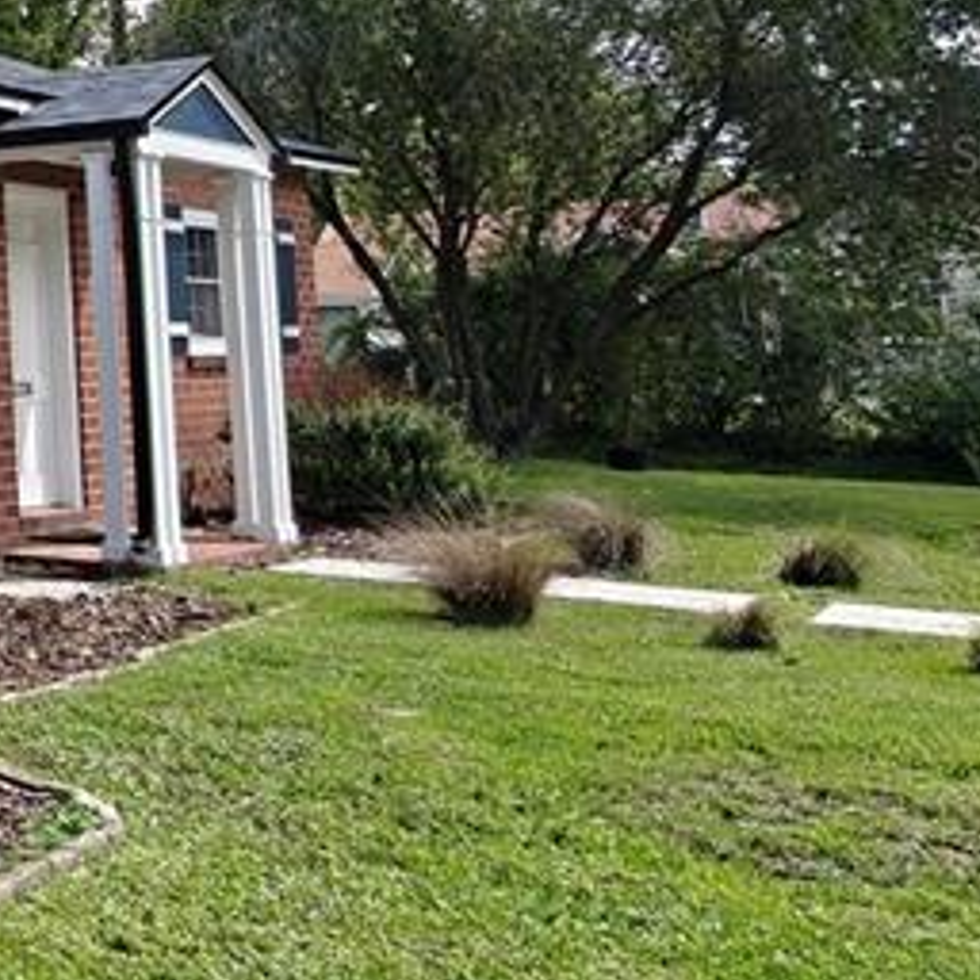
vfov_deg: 31.1
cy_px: 153
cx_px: -777
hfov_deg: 21.4
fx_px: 1698
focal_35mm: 53
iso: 125
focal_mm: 2.3
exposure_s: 1/334
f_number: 2
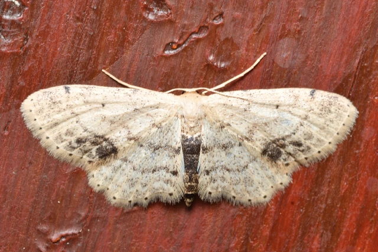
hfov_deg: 9.2
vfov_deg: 6.1
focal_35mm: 225
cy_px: 126
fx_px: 2361
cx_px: 189
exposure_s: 1/250
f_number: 10
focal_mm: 150
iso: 100
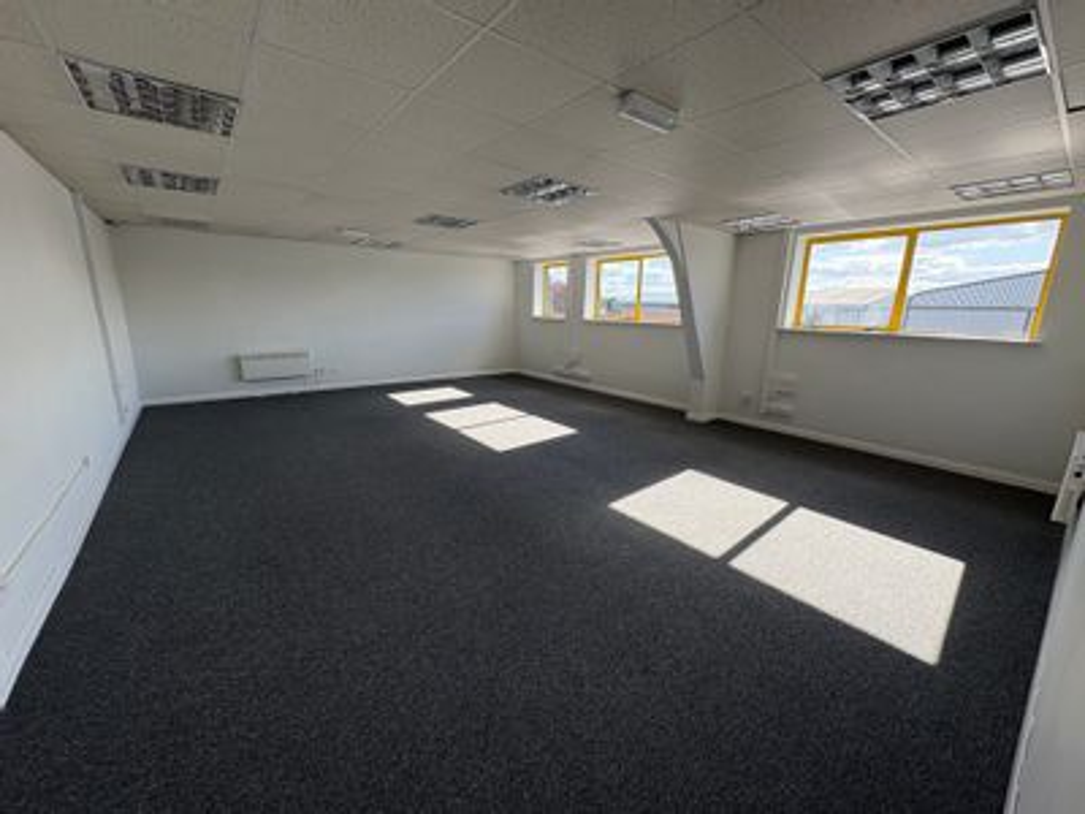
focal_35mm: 14
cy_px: 407
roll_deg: -0.9
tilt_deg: -12.7
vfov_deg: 85.7
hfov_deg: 102.1
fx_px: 439
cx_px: 542
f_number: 2.2
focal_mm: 2.22
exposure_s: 1/265
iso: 64
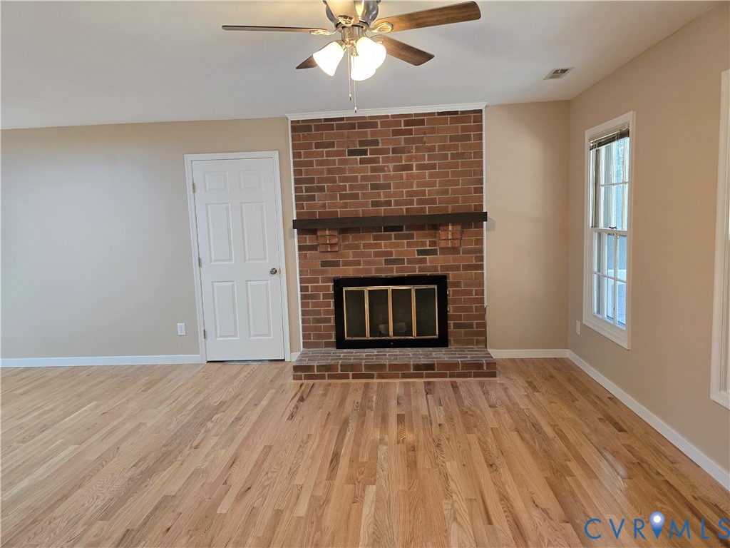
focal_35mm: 23
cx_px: 365
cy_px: 274
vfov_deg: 58.9
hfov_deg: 73.9
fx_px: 485
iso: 250
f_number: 1.7
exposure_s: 1/120
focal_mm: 6.3
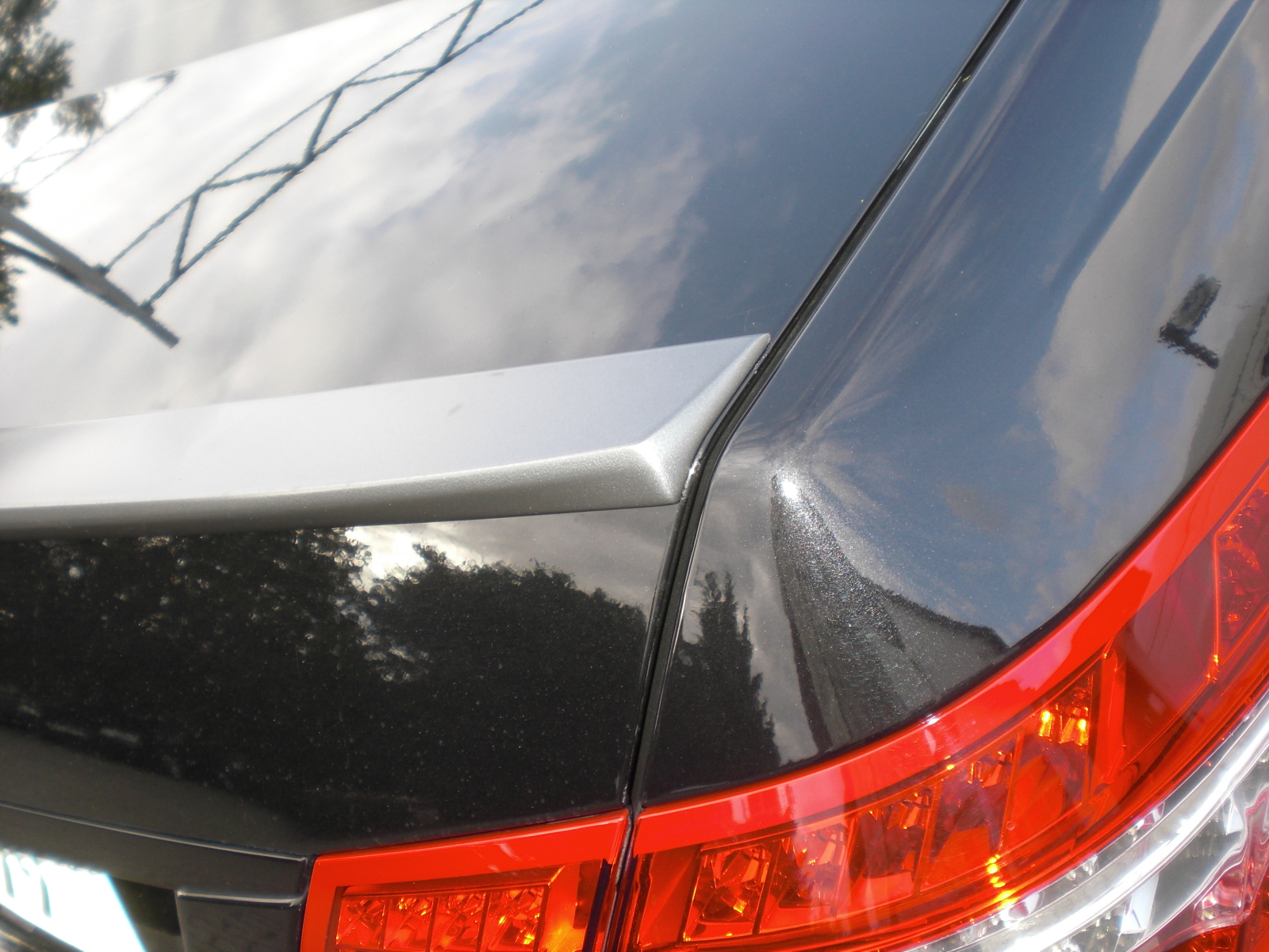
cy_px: 476
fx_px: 1393
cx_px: 634
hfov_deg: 49.0
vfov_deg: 37.7
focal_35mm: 38
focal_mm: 6.3
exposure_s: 1/100
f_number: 3.1
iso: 64
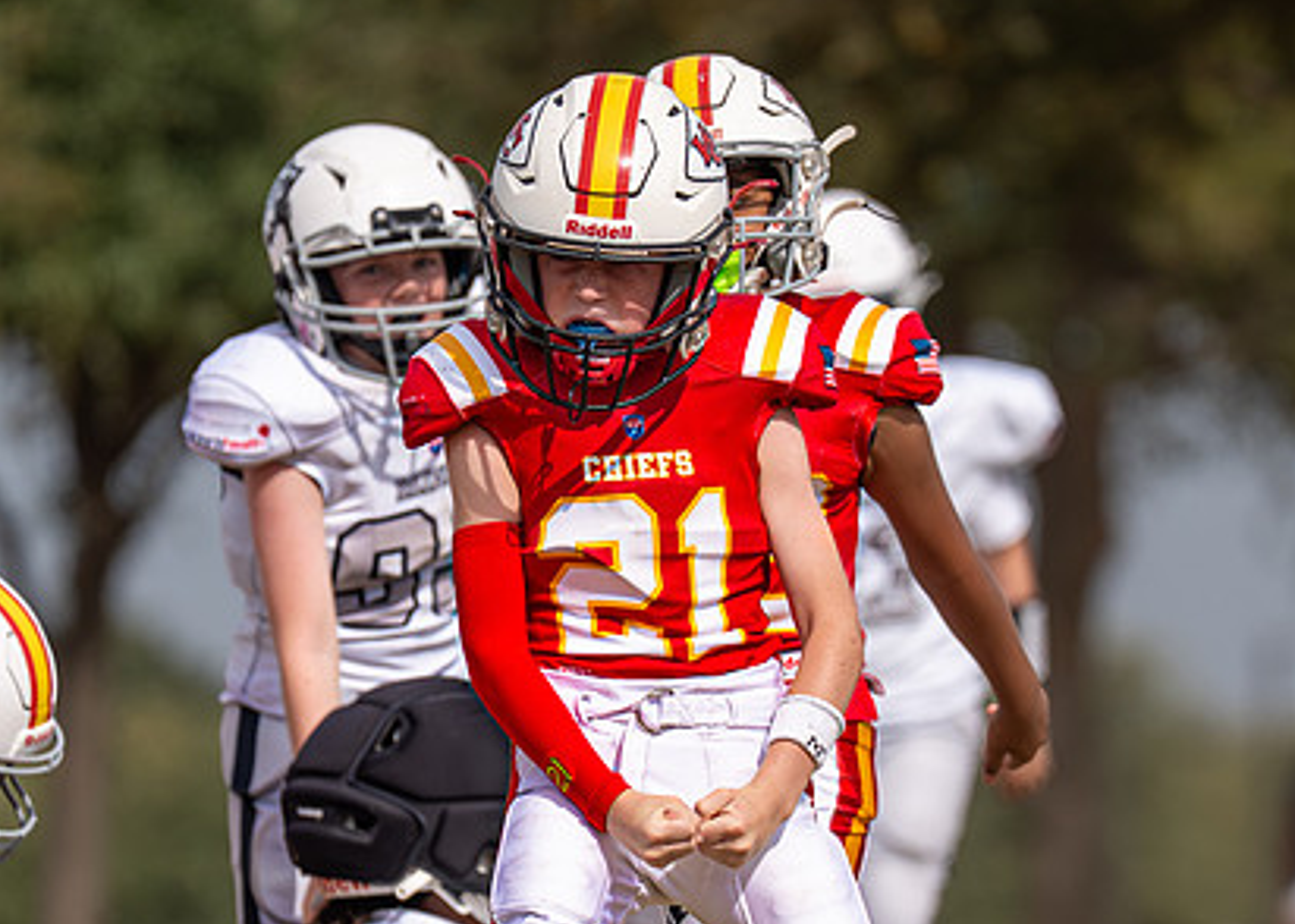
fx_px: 20847
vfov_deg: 2.5
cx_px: 674
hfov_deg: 3.6
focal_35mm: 567
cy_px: 703
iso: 160
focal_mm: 200
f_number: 2.8
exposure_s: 1/6400
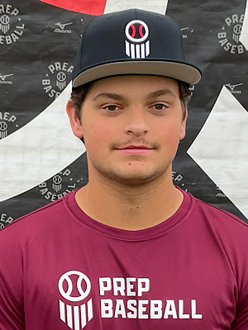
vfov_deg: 61.7
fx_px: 277
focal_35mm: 29
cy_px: 165
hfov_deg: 48.2
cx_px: 124
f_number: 1.8
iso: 16
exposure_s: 1/202
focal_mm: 3
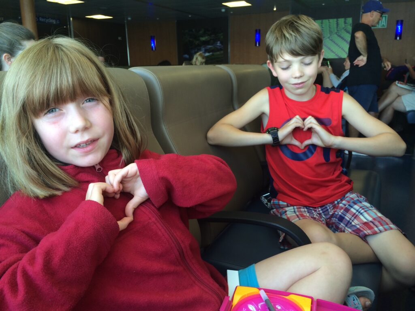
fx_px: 360
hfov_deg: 60.0
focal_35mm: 30
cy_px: 156
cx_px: 208
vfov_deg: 46.8
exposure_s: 1/60
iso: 40
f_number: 2.2
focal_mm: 4.12
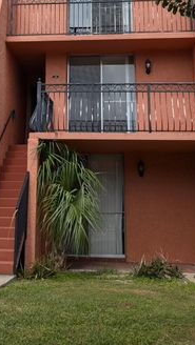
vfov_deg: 37.6
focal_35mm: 53
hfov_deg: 22.6
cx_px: 67
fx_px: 486
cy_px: 64
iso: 21
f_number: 1.68
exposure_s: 1/1167
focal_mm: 6.9
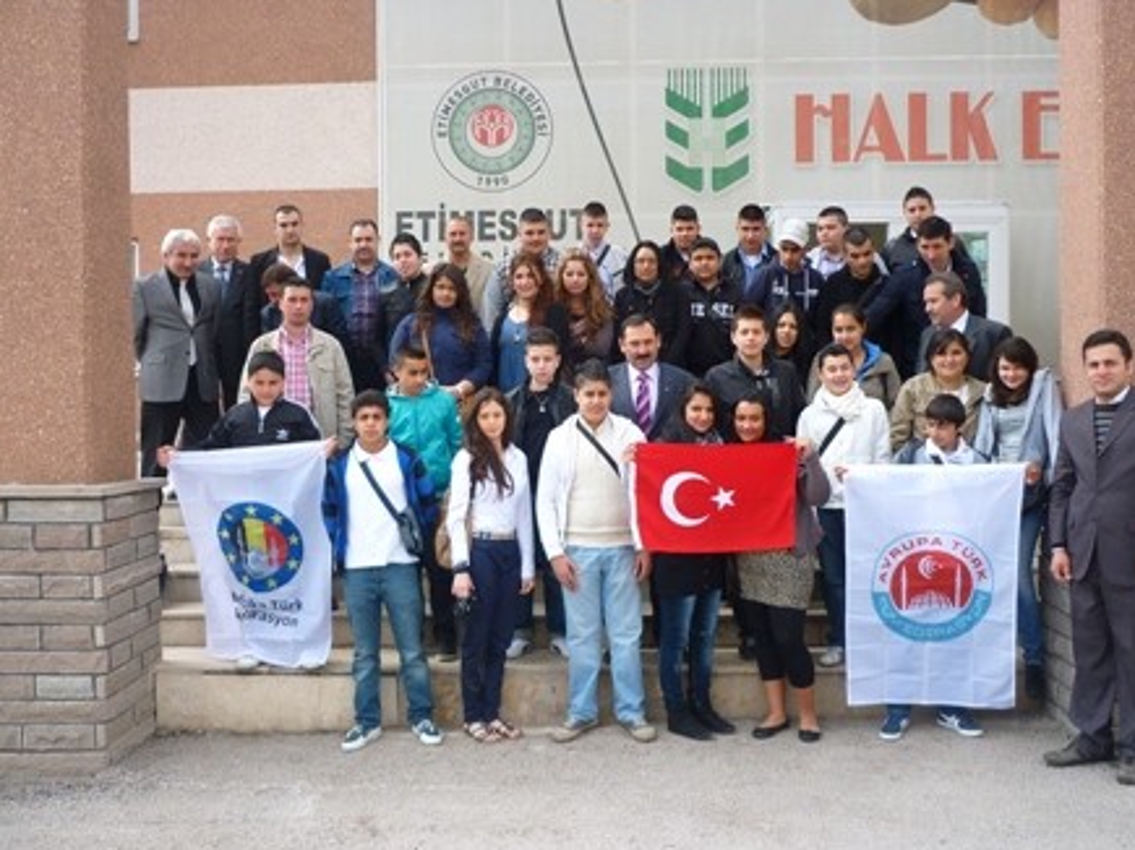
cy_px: 417
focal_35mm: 34
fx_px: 1114
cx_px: 577
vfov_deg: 41.8
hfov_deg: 54.0
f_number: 2.8
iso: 80
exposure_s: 1/400
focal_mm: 5.5
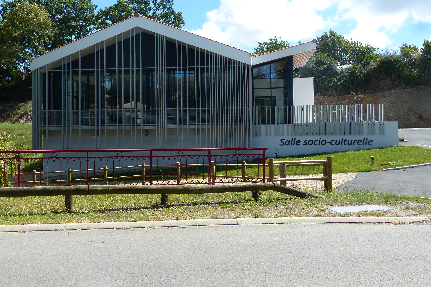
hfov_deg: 53.1
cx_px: 218
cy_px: 129
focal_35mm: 36
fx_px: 431
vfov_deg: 36.8
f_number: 4
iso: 100
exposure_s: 1/640
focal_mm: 5.9
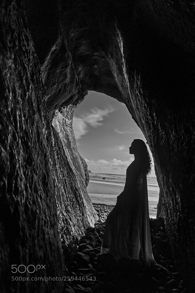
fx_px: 220
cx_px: 98
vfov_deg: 67.4
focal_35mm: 27
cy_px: 146
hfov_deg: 47.8
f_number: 5.6
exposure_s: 1/1000
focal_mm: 18
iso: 100
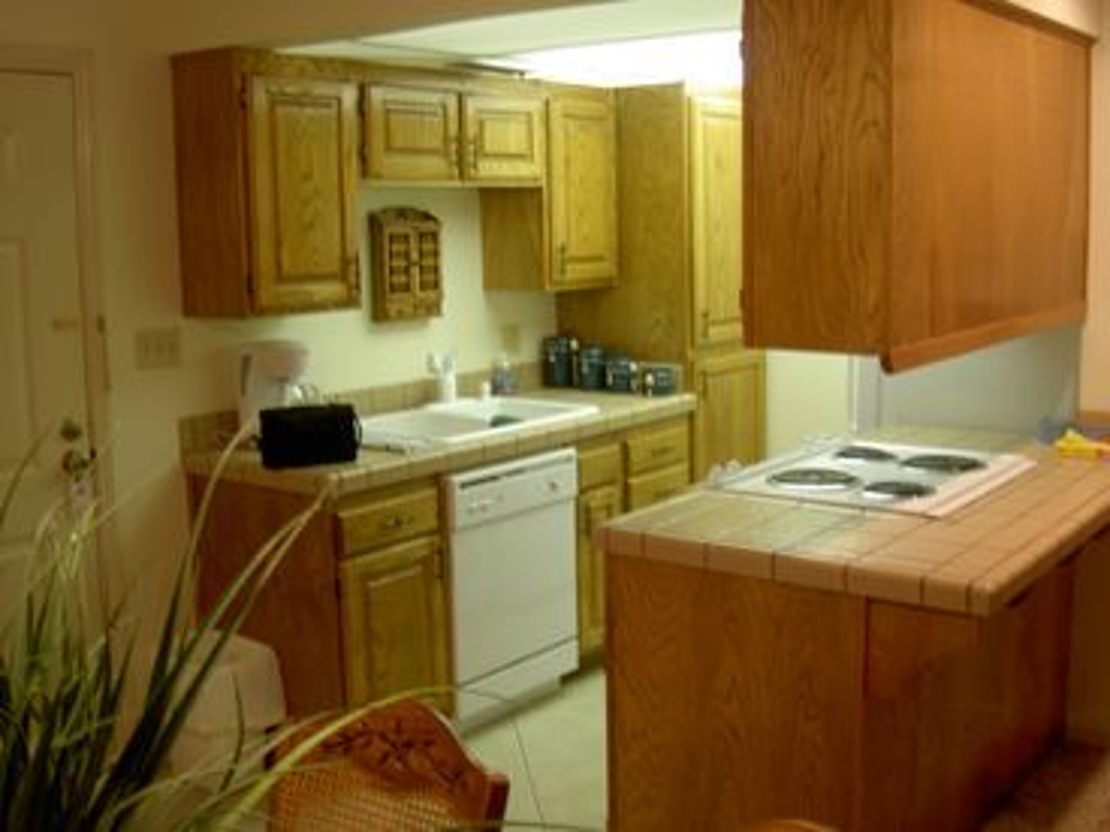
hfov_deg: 47.9
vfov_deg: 36.8
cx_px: 555
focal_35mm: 39
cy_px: 416
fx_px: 1251
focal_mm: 8
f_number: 2.8
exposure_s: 1/8
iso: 50
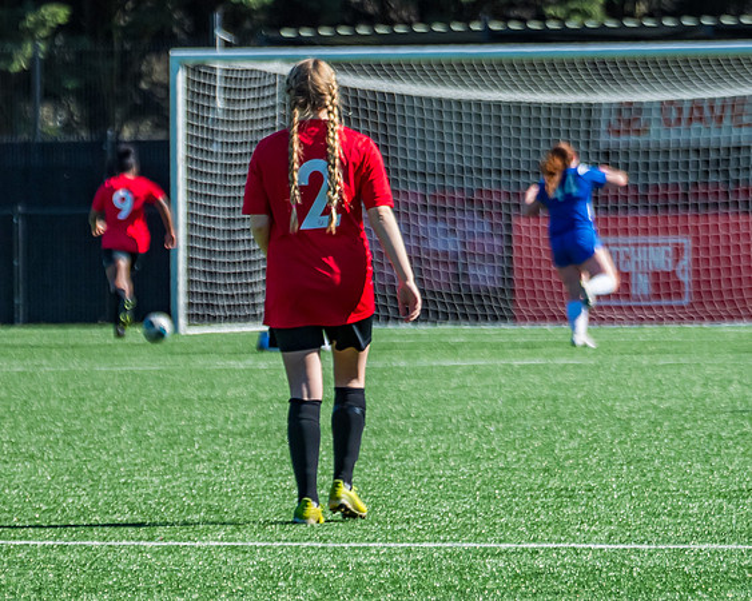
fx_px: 9323
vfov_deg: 3.7
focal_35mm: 419
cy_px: 377
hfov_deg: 4.6
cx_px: 356
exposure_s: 1/2500
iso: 400
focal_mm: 165
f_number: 4
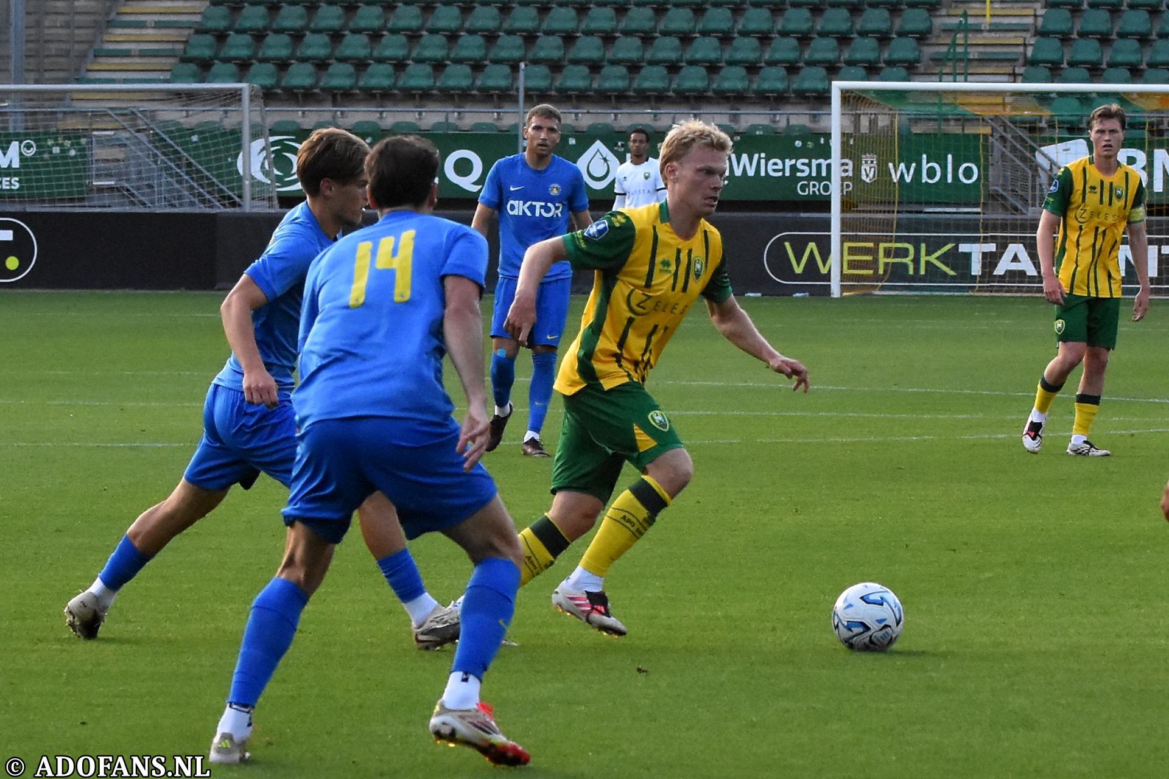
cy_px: 390
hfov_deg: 19.5
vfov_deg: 13.0
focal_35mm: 105
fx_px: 3409
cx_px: 584
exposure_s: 1/1000
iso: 2200
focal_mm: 70
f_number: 4
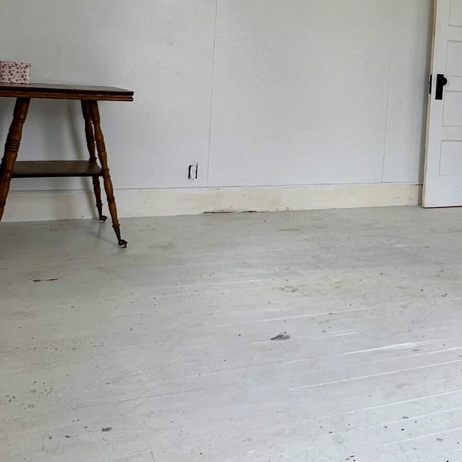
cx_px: 357
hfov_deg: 41.3
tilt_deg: -3.5
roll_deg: -1.9
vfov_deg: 41.6
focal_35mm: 39
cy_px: 116
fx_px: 589
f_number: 1.8
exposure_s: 1/99
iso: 50
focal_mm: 1.57
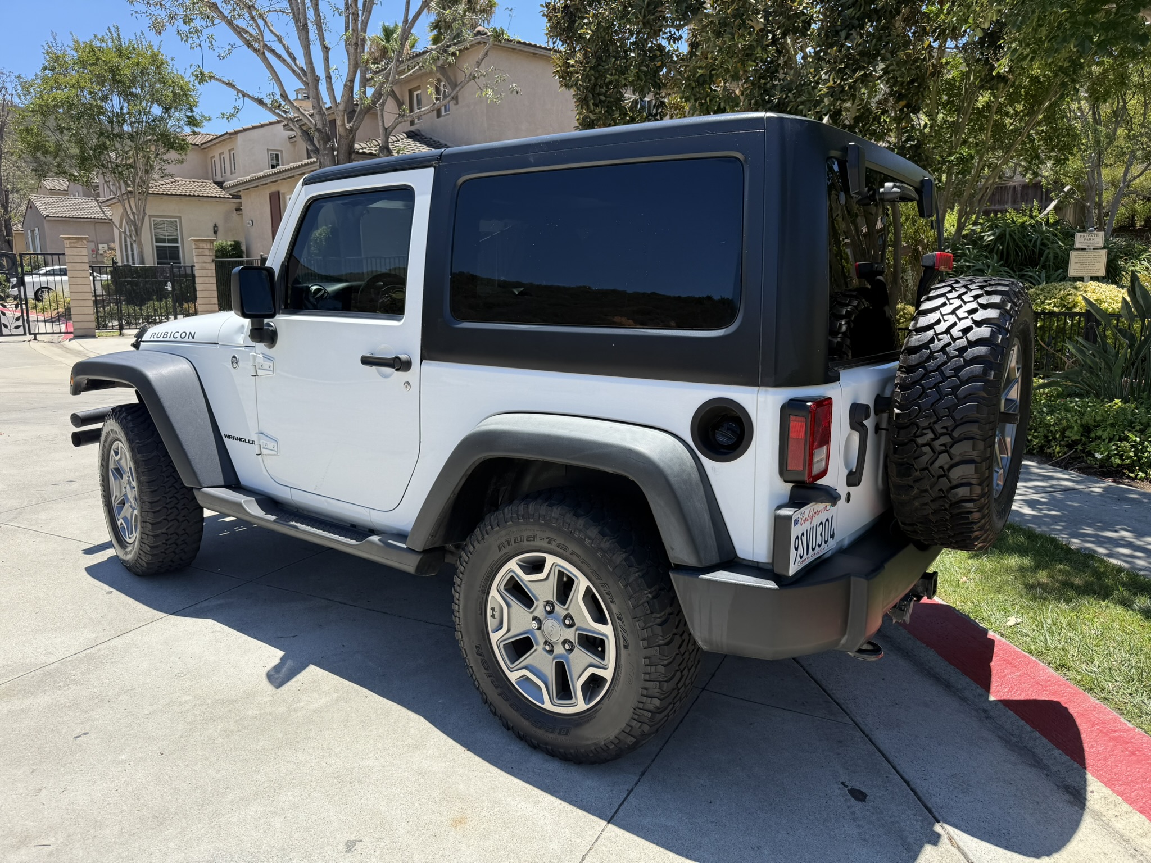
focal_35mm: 24
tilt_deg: -9.1
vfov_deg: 56.8
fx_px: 798
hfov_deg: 71.6
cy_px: 432
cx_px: 576
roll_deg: +1.8
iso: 80
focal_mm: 6.76
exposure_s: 1/2053
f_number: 1.78
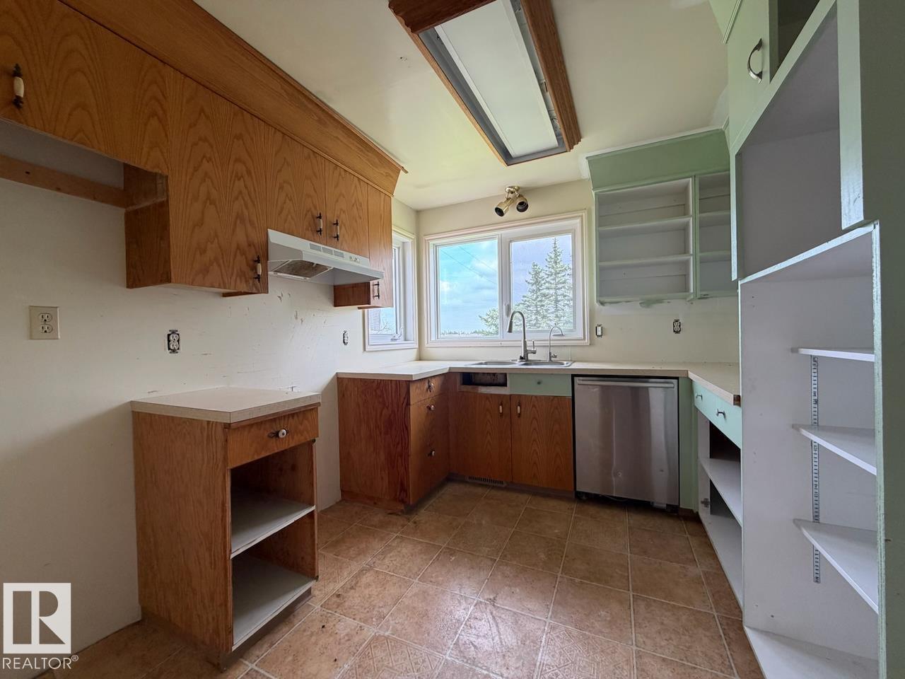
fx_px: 366
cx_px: 452
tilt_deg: -1.1
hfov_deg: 102.1
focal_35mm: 14
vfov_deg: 85.7
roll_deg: +1.5
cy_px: 340
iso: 160
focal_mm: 2.22
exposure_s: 1/121
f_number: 2.2
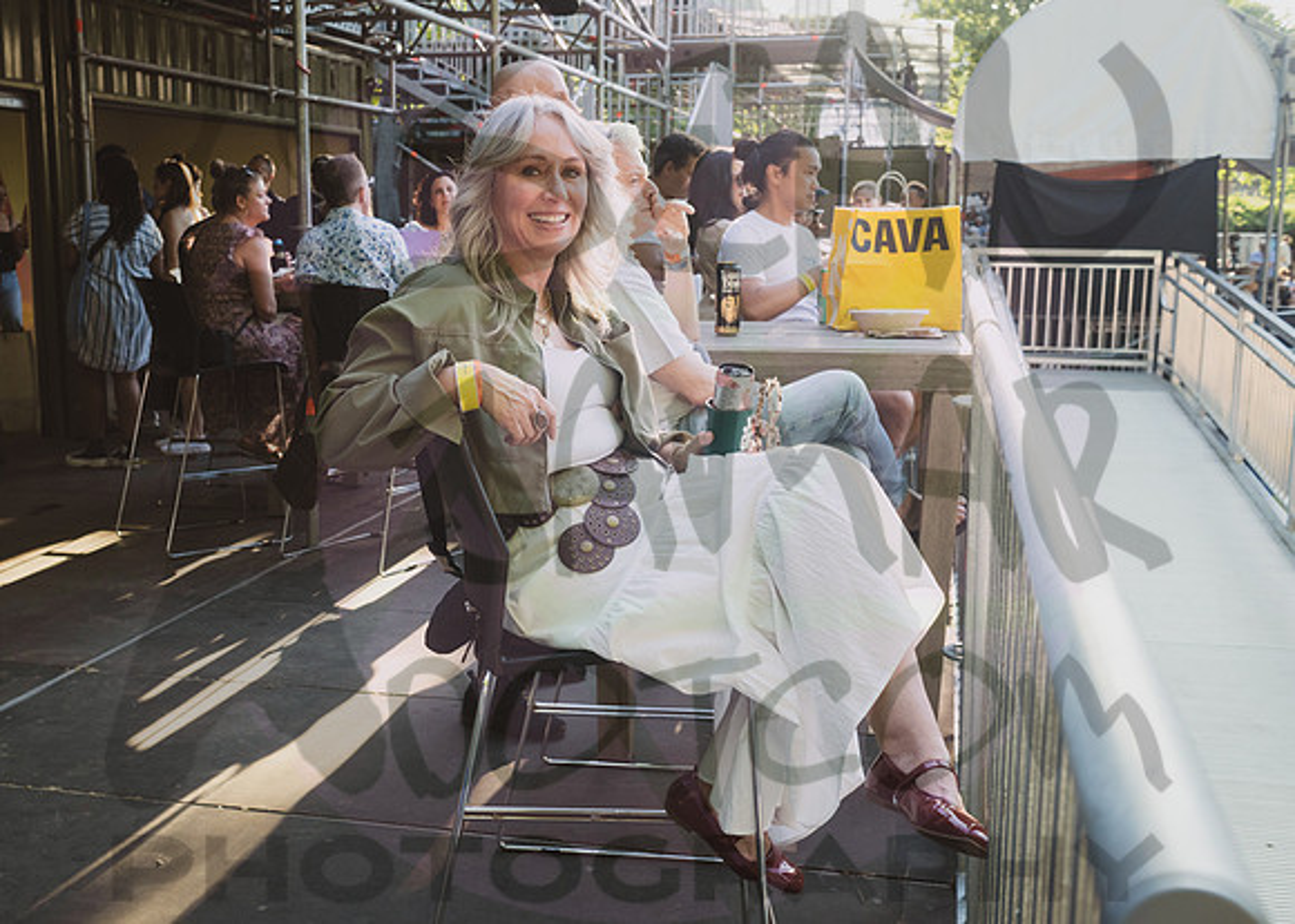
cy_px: 452
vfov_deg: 35.6
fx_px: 1441
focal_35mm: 39
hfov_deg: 48.3
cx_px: 566
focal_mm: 35
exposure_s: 1/500
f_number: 6.3
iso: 1250
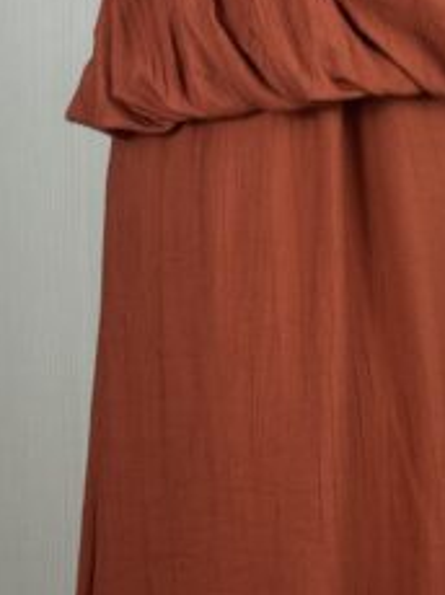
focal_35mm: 167
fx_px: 2868
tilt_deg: -29.6
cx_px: 404
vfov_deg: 11.6
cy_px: -142
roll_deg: +1.3
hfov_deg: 8.8
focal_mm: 6.76
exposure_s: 1/100
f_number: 1.78
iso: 64
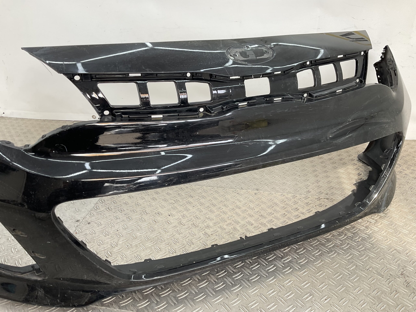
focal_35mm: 29
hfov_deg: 61.7
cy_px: 156
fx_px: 349
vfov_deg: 48.2
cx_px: 208
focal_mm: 3
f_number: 1.8
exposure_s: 1/120
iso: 25
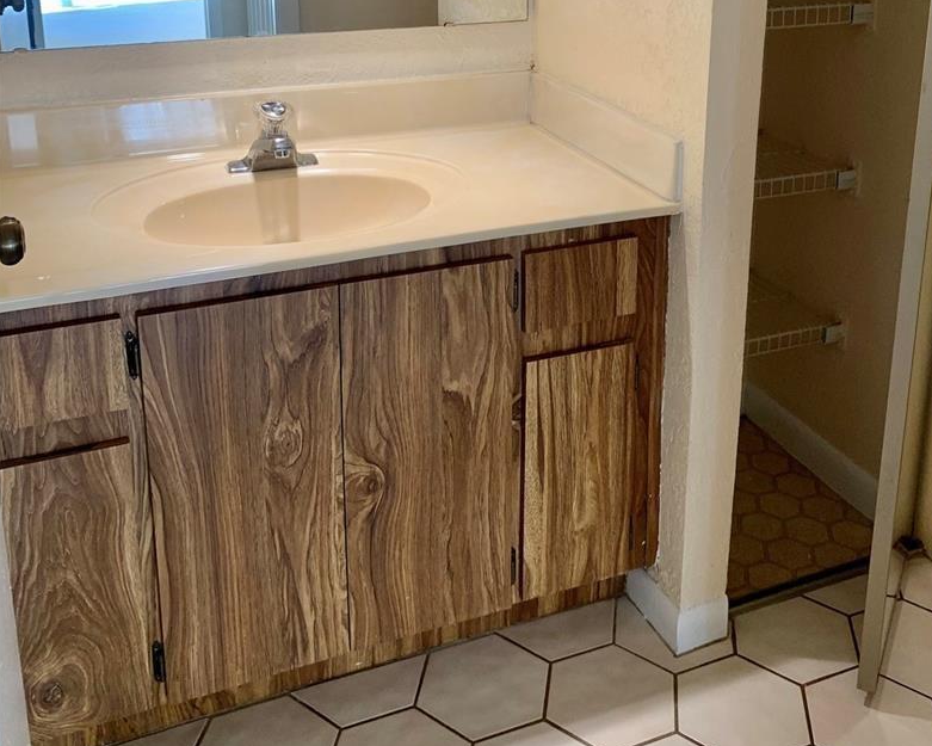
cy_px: 121
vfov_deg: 36.6
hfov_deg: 46.7
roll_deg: -1.0
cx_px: 532
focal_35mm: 39
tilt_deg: -15.1
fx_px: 1076
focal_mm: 4.25
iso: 64
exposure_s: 1/60
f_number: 1.8
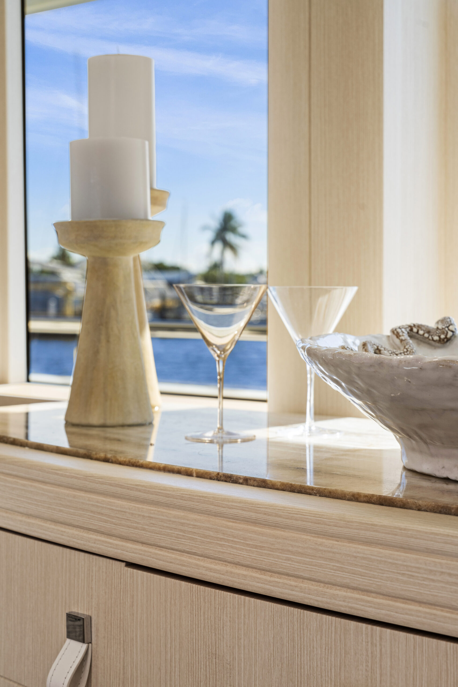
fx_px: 1145
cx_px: 229
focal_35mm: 60
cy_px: 344
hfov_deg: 22.6
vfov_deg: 33.4
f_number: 8
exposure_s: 1/30
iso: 320
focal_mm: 60
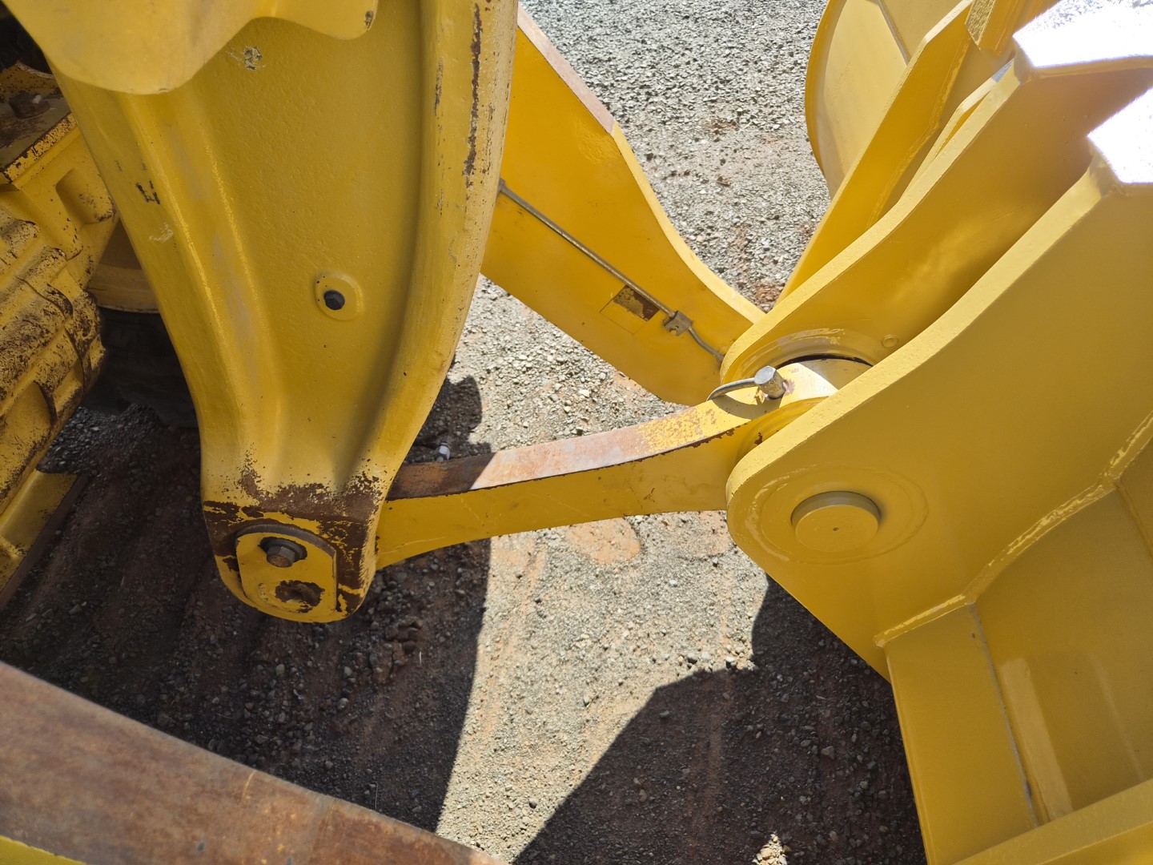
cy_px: 432
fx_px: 766
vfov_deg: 58.9
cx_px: 576
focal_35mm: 23
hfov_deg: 73.9
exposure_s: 1/1364
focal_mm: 5.4
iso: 80
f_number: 1.8
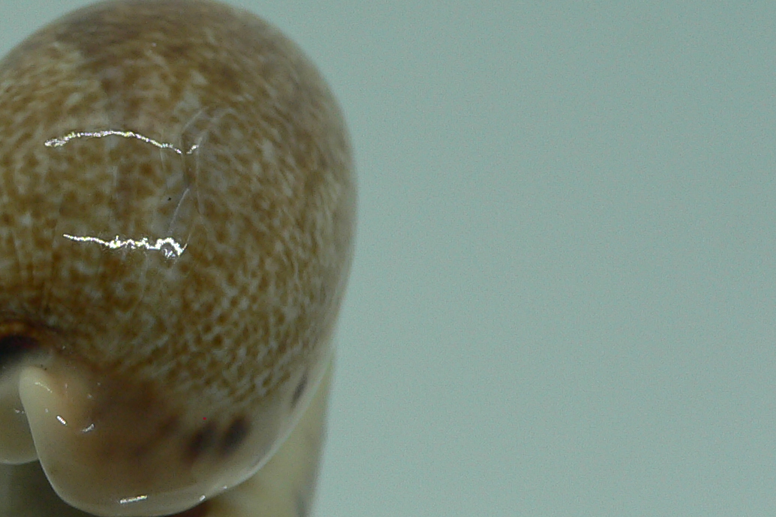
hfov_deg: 27.7
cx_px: 120
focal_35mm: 71
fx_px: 1530
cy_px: 307
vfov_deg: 19.2
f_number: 2.8
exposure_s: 1/60
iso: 80
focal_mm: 4.6
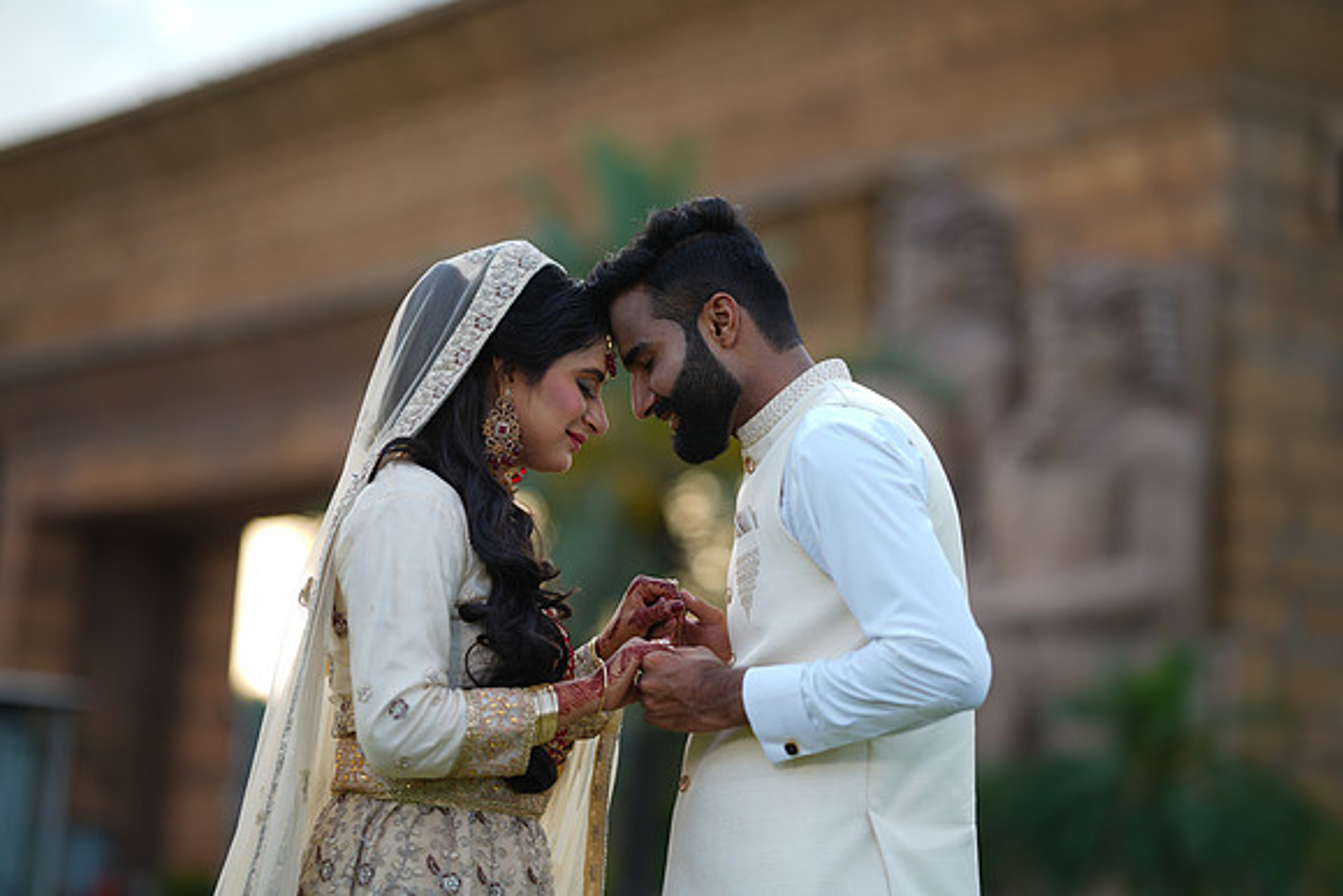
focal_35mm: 85
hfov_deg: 23.9
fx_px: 3172
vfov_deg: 16.1
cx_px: 672
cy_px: 448
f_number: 1.4
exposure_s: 1/500
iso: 50
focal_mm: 85
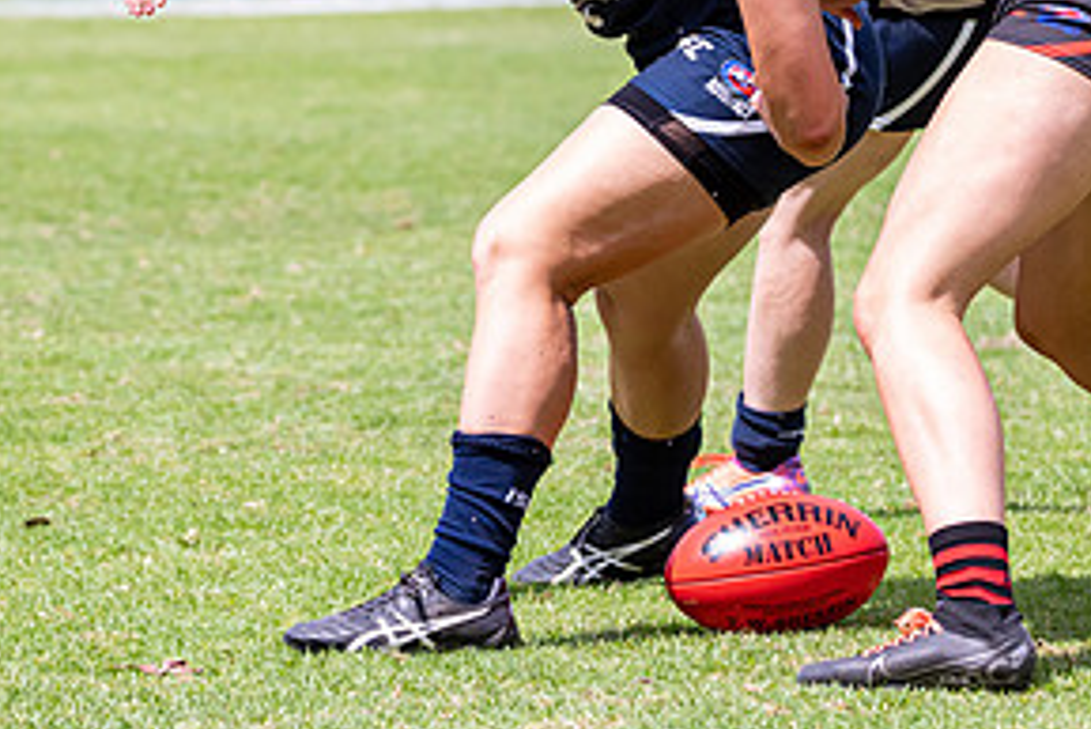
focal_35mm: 328
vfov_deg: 4.2
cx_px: 699
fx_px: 9945
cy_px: 23
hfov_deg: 6.3
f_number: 6.3
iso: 800
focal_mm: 150
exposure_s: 1/2500
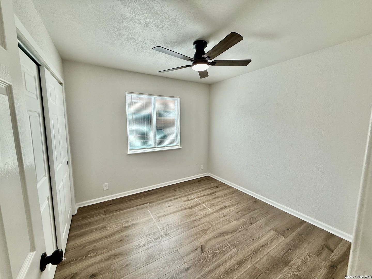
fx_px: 150
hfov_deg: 102.1
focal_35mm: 14
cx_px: 186
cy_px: 140
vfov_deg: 85.7
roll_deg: -1.0
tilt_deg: -6.7
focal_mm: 2.22
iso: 50
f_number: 2.2
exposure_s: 1/136
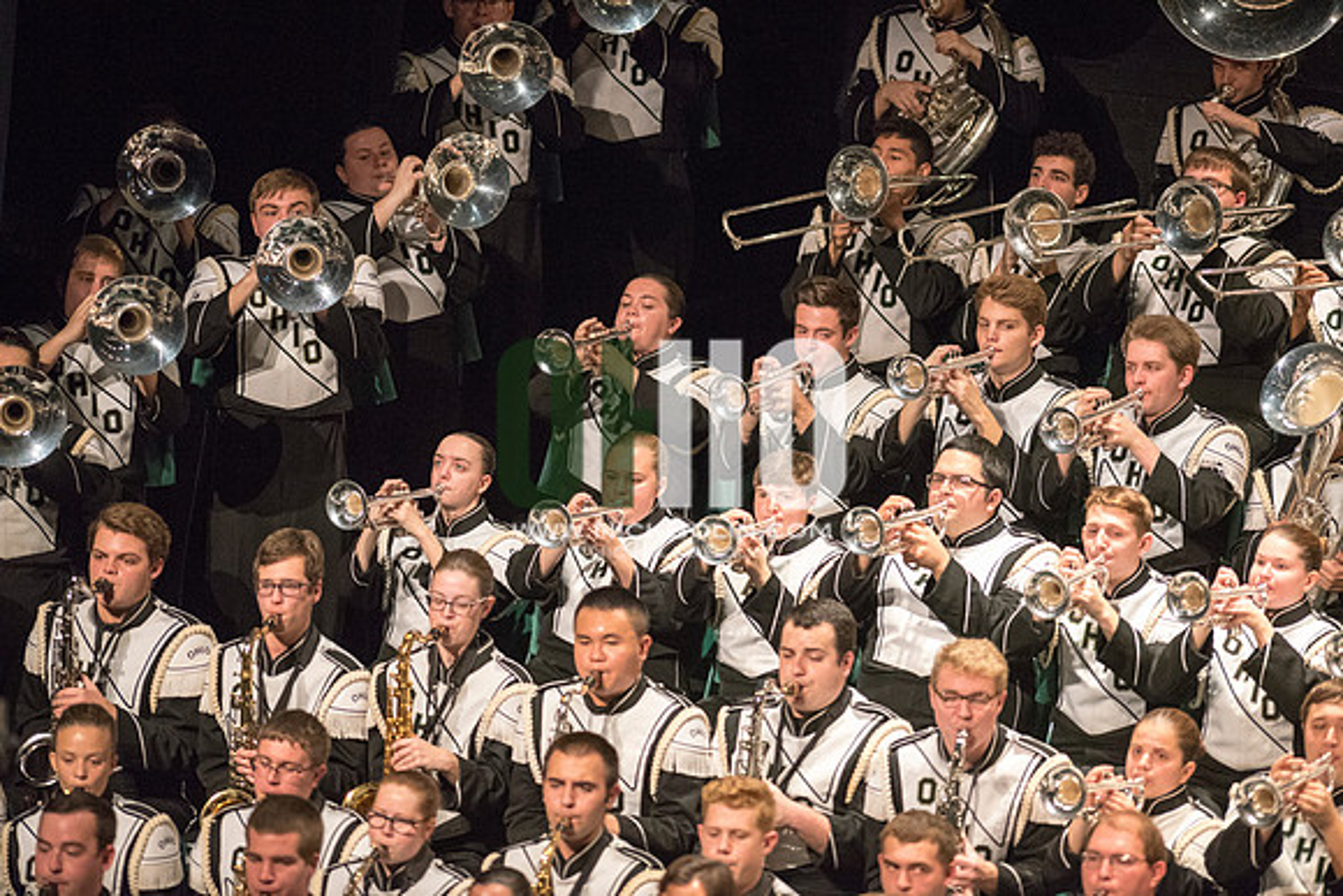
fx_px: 11194
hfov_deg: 6.9
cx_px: 672
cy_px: 448
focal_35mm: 300
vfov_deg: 4.6
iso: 4000
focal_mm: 300
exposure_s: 1/500
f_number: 2.8
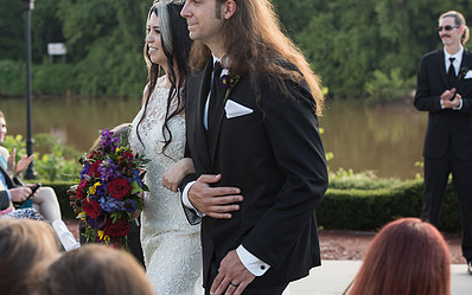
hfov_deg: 19.2
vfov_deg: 12.1
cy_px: 99
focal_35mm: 108
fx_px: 1390
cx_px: 177
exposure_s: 1/200
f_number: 4
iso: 125
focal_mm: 70
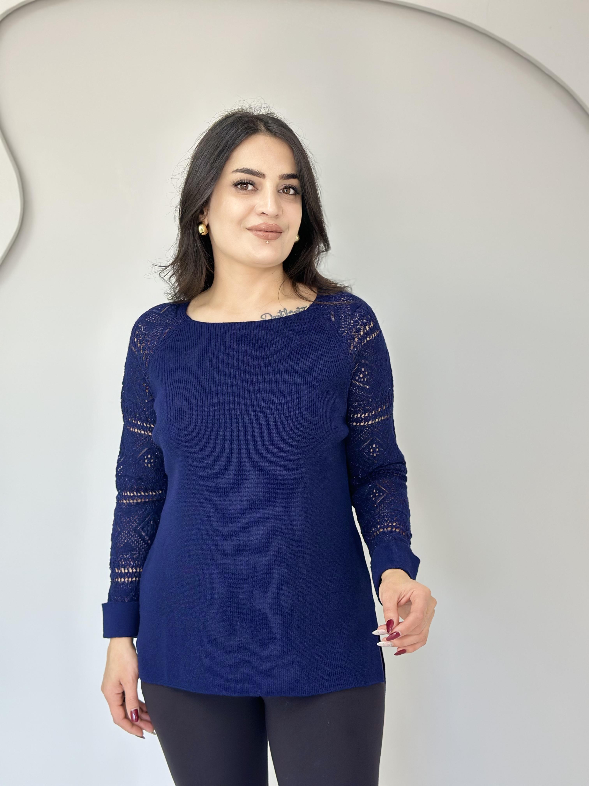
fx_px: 1089
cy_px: 393
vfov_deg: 39.7
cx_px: 294
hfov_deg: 30.3
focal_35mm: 48
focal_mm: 6.86
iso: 100
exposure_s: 1/100
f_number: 1.78
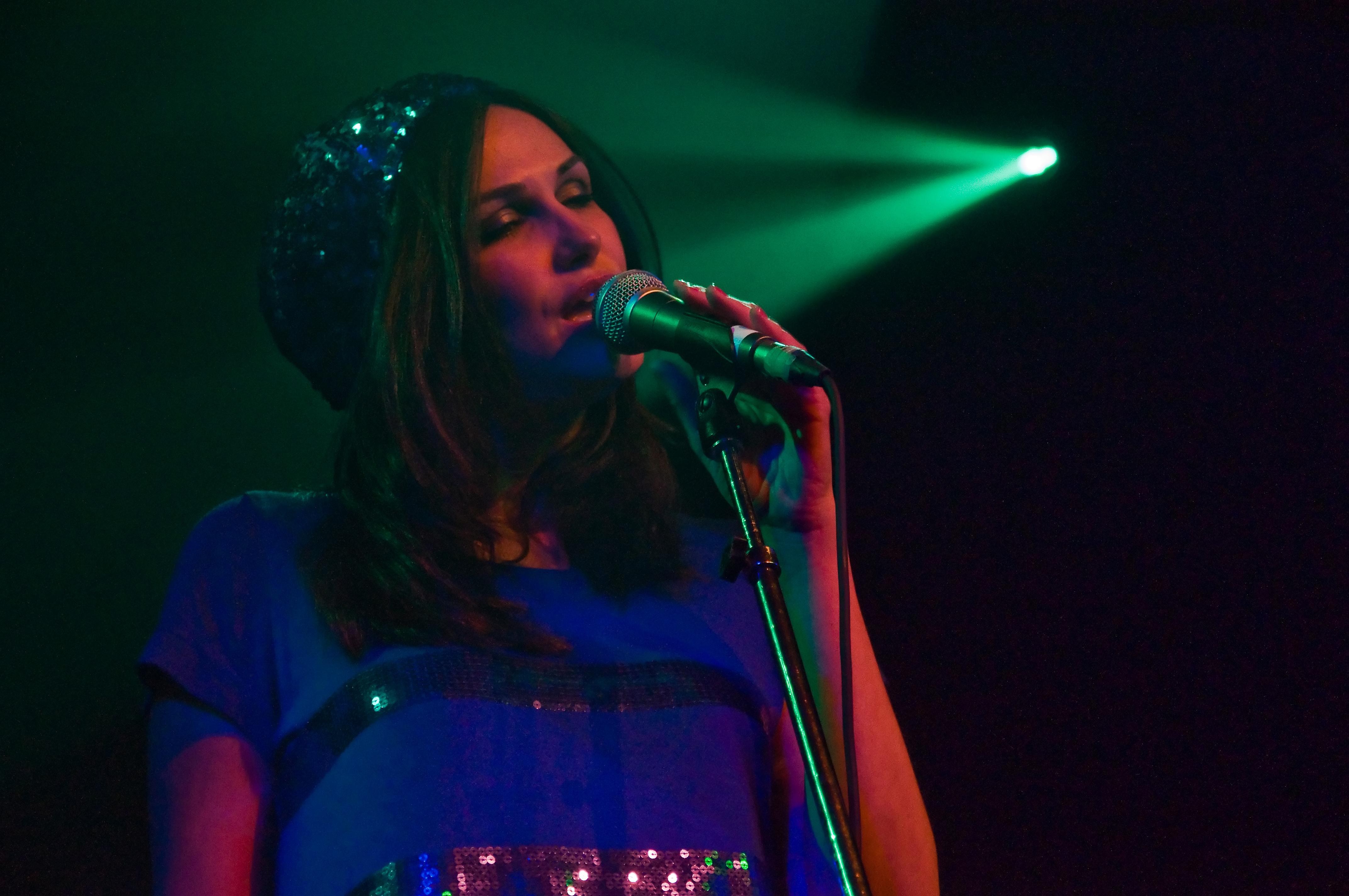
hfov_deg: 20.6
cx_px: 674
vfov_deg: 13.8
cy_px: 448
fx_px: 3705
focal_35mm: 99
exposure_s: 1/40
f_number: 5.3
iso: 2000
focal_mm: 66
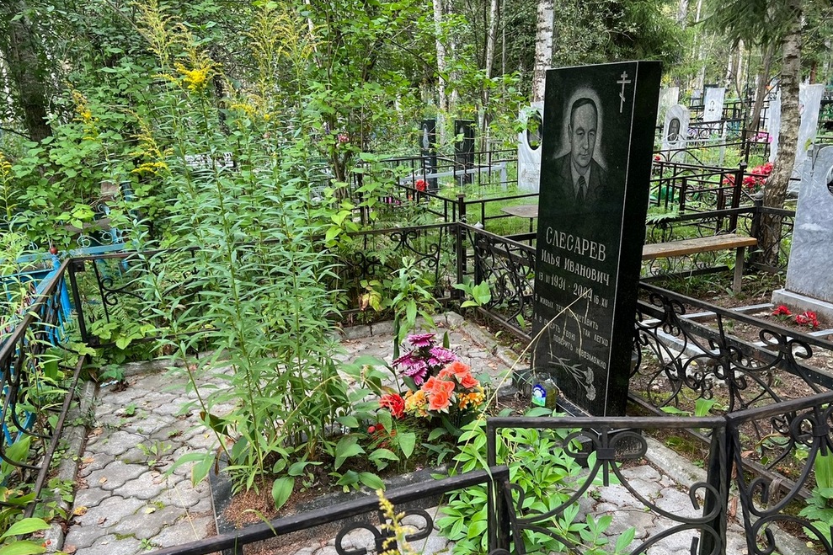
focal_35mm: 28
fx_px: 648
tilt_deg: -18.4
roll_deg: -1.6
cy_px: 319
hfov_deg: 65.5
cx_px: 404
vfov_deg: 46.2
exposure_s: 1/121
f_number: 1.5
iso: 32
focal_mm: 5.7
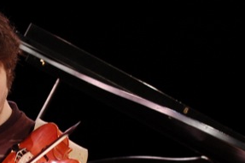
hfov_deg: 17.3
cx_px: 37
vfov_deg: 11.6
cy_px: 157
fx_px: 797
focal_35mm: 117
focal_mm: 35
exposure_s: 1/60
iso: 800
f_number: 4
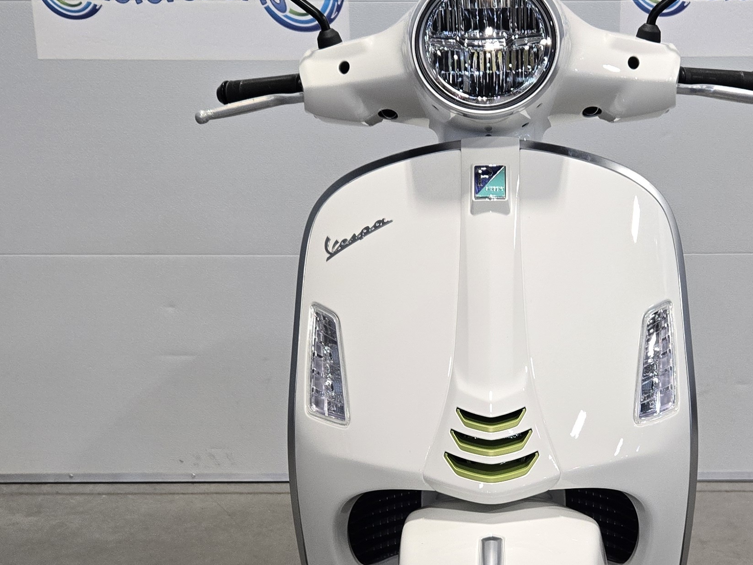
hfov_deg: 34.1
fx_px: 1218
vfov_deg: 25.6
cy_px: 455
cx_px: 498
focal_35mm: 56
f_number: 1.8
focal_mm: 5.4
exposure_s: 1/180
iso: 250
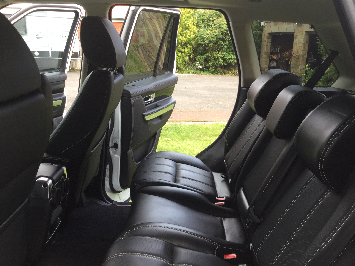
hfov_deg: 55.3
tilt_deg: -19.1
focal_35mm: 33
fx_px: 338
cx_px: 188
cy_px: 138
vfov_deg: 42.9
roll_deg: -1.6
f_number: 2.4
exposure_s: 1/100
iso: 25
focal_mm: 3.3
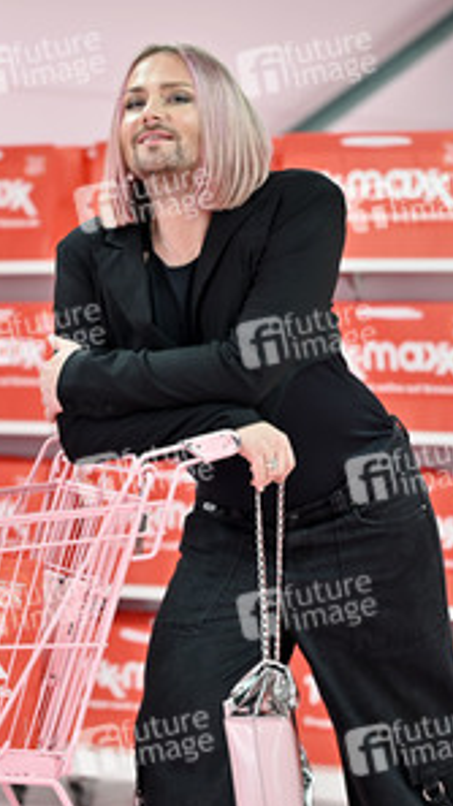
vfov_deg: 14.7
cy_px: 404
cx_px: 72
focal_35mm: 146
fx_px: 3119
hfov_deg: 8.3
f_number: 2.8
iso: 800
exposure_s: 1/125
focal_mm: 92
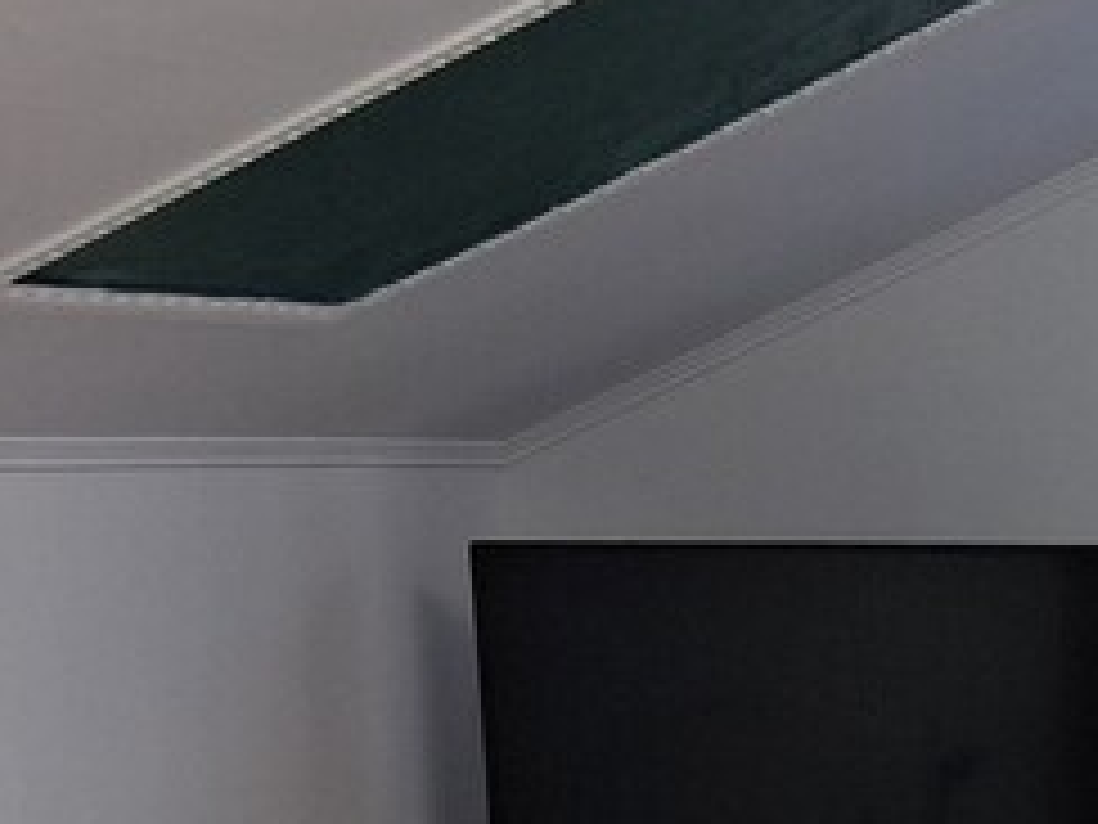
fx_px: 3457
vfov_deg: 13.1
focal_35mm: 109
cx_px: 1719
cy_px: 1112
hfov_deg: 16.3
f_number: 1.8
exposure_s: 1/100
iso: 100
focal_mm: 3.98
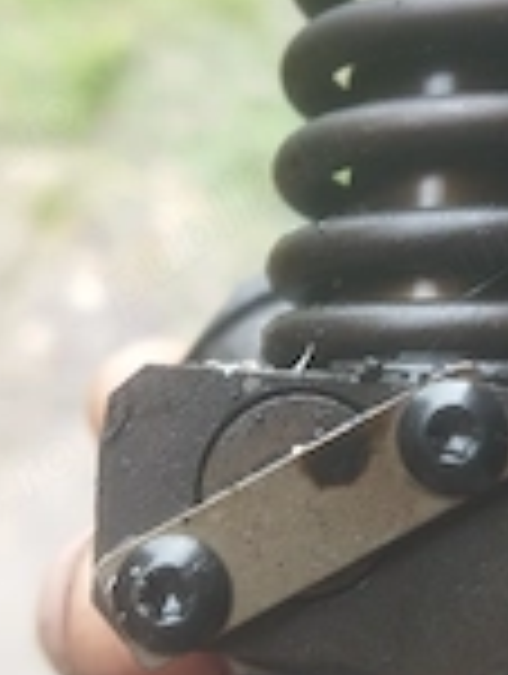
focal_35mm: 72
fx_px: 1405
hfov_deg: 20.3
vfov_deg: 26.9
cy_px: 274
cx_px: 405
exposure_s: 1/50
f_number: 1.79
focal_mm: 4.71
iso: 197
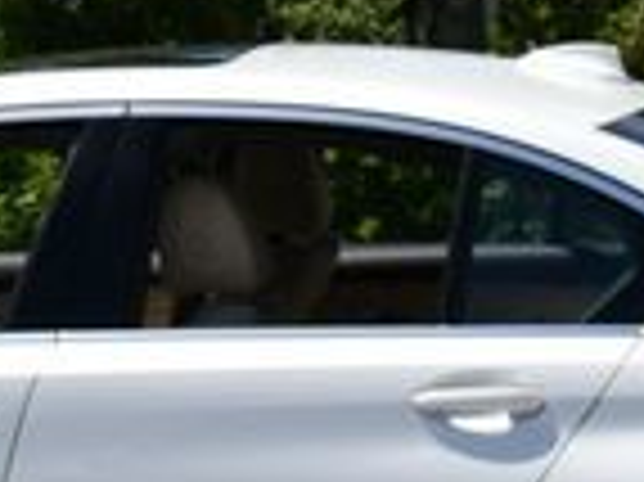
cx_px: 41
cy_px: 104
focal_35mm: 207
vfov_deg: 7.2
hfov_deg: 9.5
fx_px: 3848
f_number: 8
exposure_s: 1/250
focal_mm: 24
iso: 100
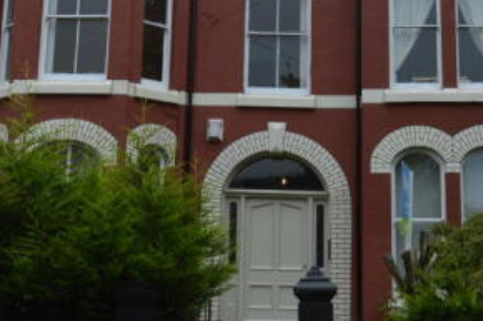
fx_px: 818
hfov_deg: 32.7
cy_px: 111
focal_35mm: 61
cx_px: 311
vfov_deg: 22.2
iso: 100
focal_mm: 18
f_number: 6.3
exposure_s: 1/160
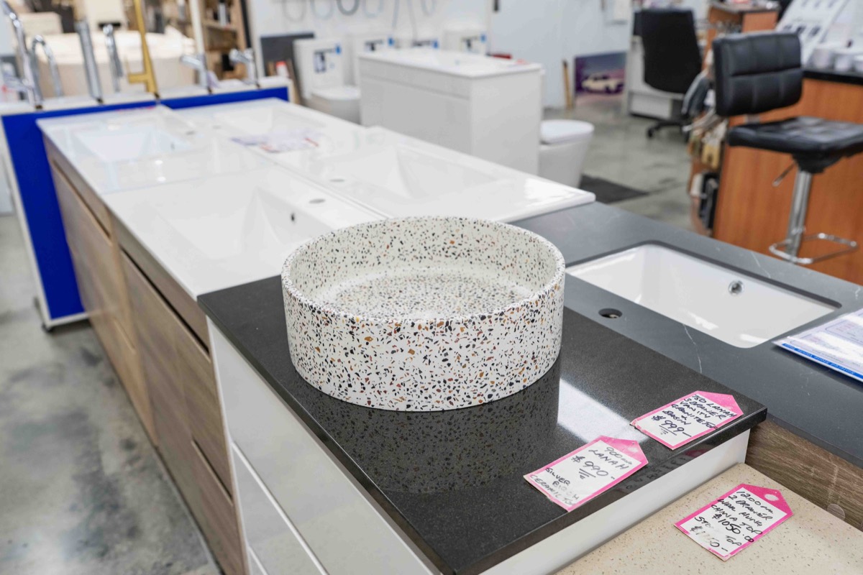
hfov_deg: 63.7
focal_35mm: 29
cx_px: 432
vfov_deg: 45.0
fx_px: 695
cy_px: 288
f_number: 3.5
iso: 1000
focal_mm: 29
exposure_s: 1/250
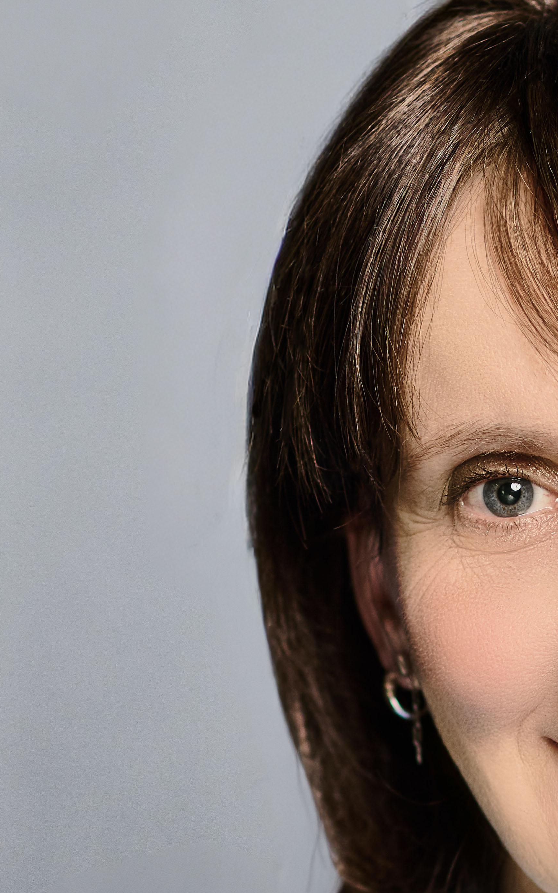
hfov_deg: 5.0
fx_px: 6301
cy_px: 1018
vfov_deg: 8.0
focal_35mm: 259
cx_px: 733
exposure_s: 1/160
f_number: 3.2
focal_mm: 85
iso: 64
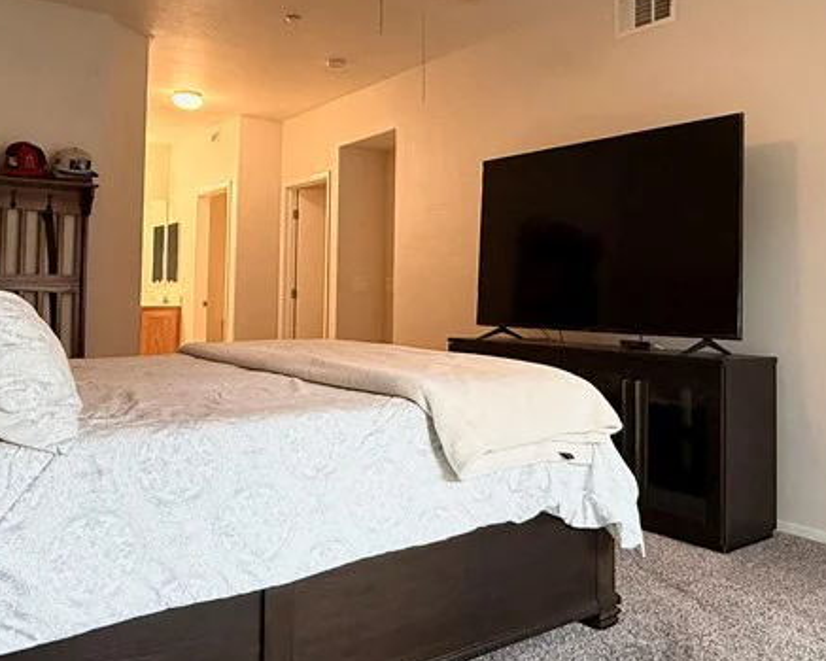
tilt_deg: +4.2
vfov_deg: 45.4
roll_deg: -0.1
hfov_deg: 55.3
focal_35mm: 32
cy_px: 247
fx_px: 783
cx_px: 491
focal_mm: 2.22
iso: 320
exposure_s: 1/60
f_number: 2.2
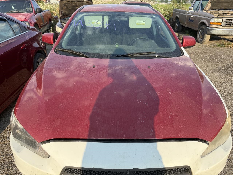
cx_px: 116
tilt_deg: -28.1
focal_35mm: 24
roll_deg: +0.5
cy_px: 88
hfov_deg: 71.6
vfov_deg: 56.8
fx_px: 162
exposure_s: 1/1727
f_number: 1.78
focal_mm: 6.76
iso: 100
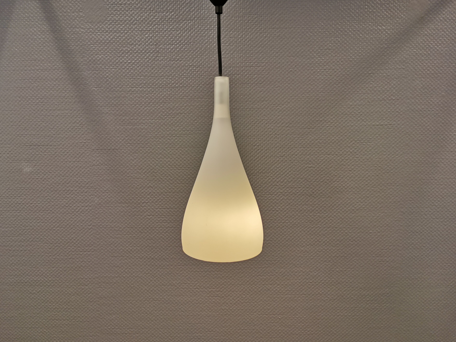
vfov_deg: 49.7
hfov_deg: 63.4
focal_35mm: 28
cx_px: 220
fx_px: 369
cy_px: 170
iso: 100
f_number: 1.6
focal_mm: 5.56
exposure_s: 1/100
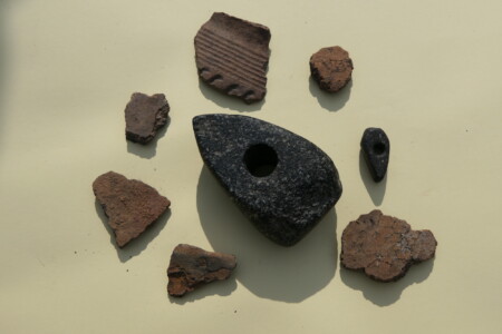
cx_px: 251
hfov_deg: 57.2
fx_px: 460
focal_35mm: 33
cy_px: 167
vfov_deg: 40.0
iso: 125
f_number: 4
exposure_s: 1/1000
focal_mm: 12.2
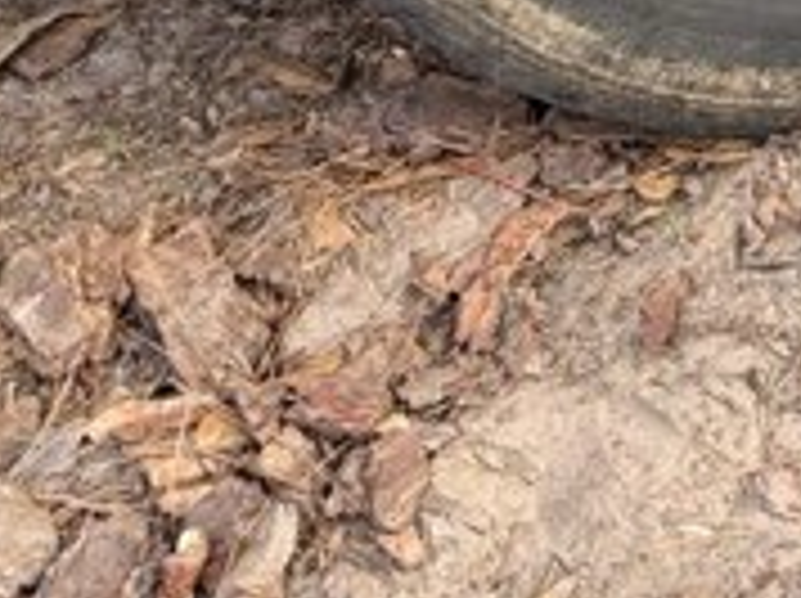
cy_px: -490
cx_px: 1274
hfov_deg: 15.3
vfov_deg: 11.7
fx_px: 2704
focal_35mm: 117
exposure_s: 1/121
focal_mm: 5.96
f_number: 1.6
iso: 40
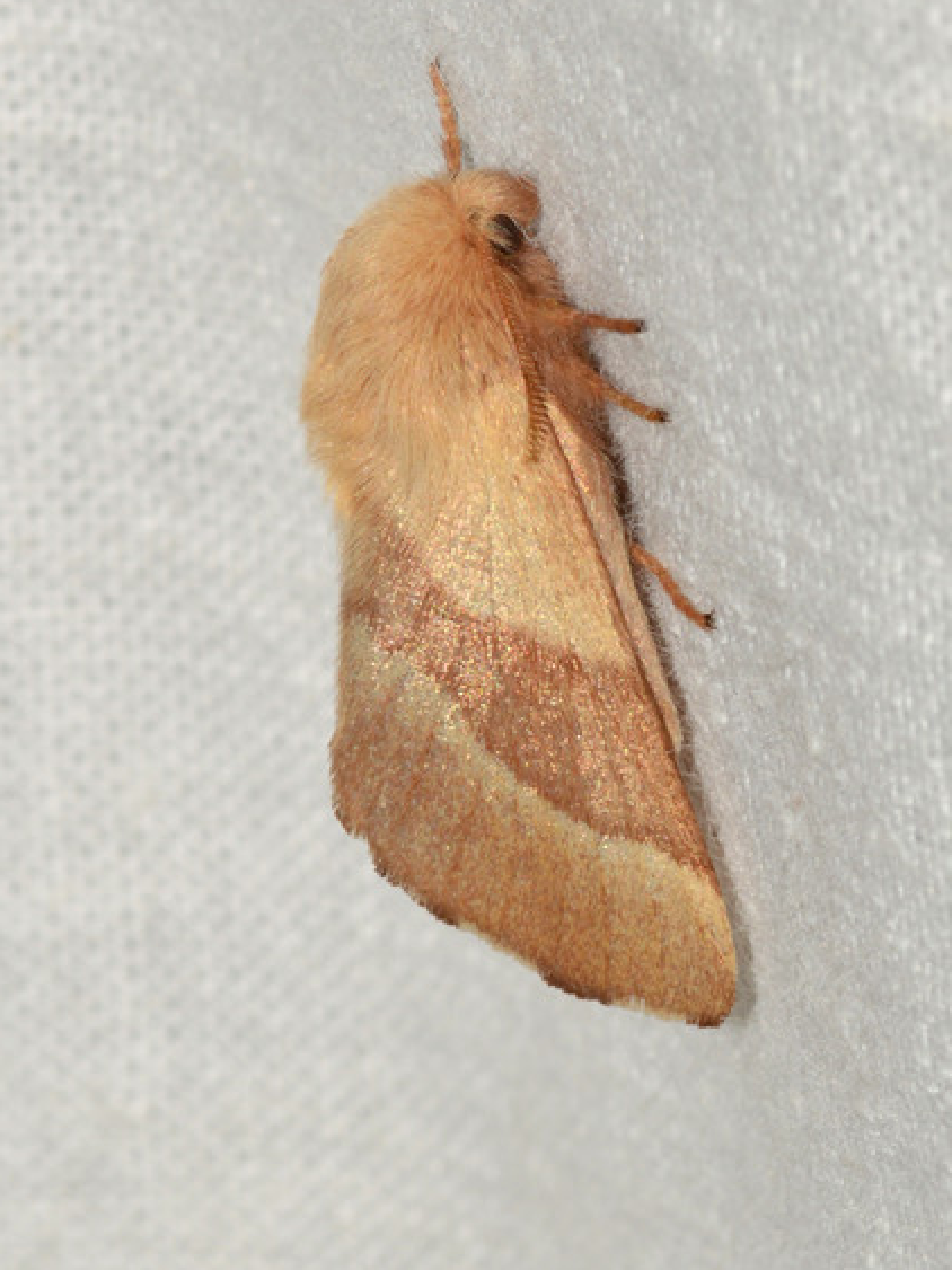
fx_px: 6016
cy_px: 568
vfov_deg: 12.1
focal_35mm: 164
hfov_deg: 9.0
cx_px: 476
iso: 100
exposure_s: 1/200
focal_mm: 100
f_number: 22
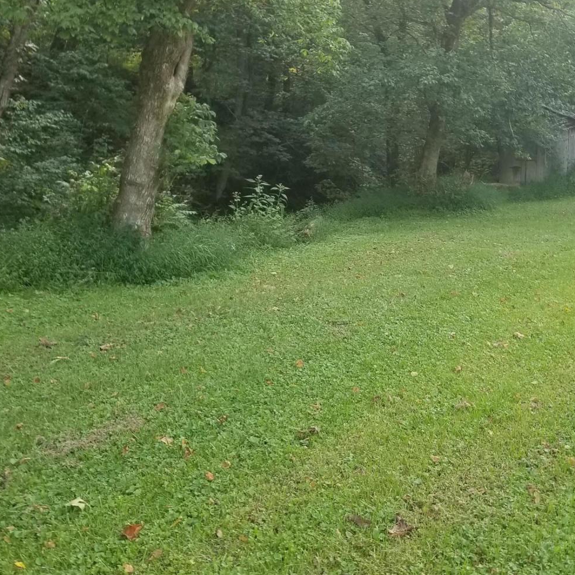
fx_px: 883
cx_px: 350
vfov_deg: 36.0
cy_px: 237
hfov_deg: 35.9
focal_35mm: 47
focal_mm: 4.25
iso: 64
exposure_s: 1/120
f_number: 1.7
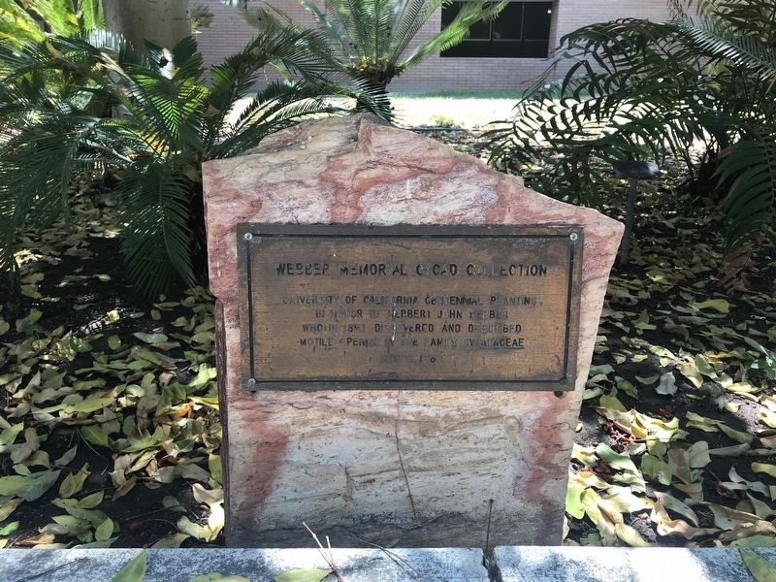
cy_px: 291
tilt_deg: -18.4
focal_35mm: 28
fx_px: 628
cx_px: 388
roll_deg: +1.0
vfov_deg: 49.7
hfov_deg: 63.4
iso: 20
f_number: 1.8
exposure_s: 1/160
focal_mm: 3.99
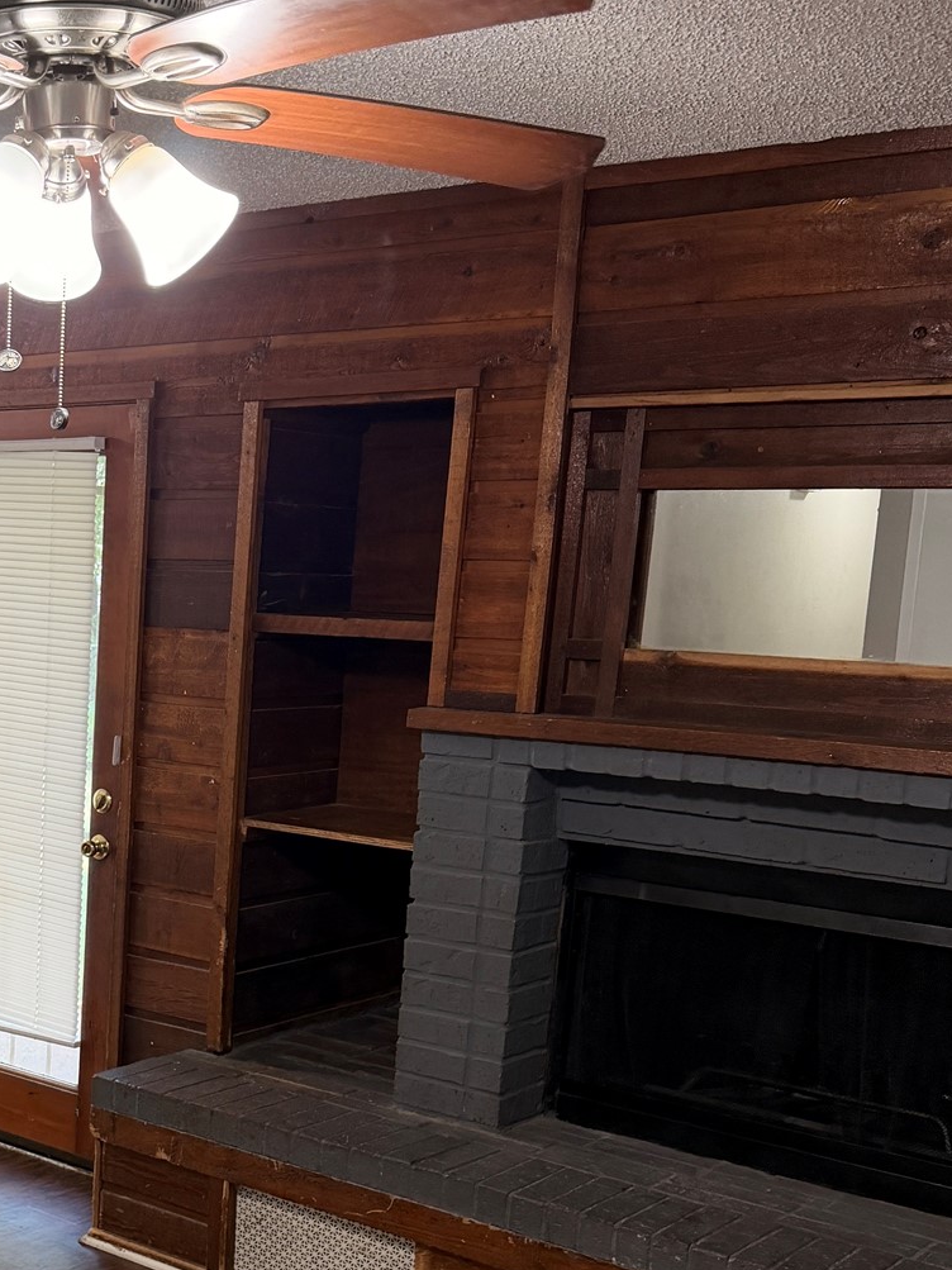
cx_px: -6
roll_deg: -1.4
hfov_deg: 27.9
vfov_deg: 38.0
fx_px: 1797
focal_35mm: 49
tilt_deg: -12.2
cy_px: 950
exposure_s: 1/60
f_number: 1.78
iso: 200
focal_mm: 6.76
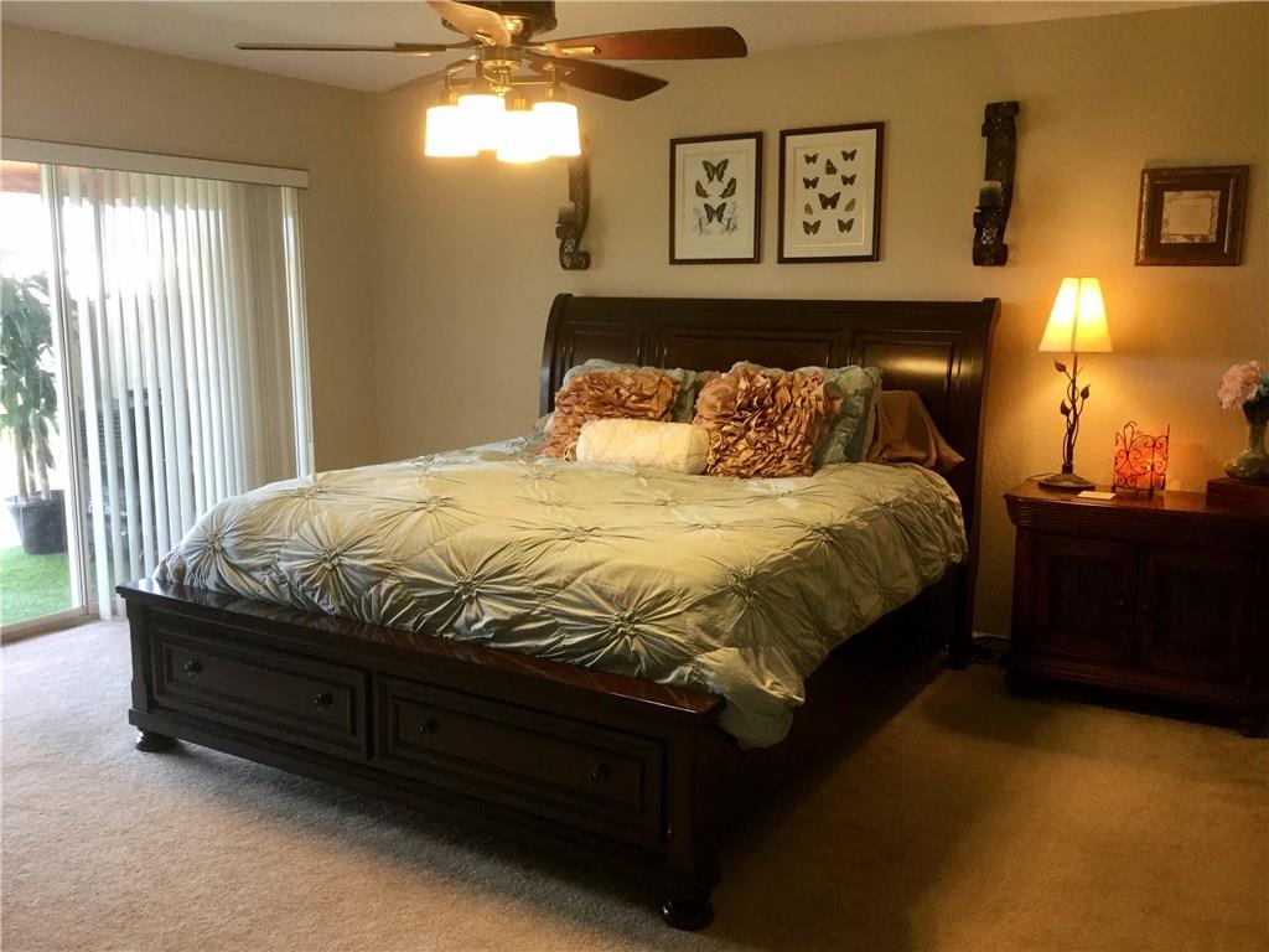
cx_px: 634
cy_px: 476
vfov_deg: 45.4
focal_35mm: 31
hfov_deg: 58.4
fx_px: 1136
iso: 64
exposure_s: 1/30
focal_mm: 3.3
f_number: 2.4
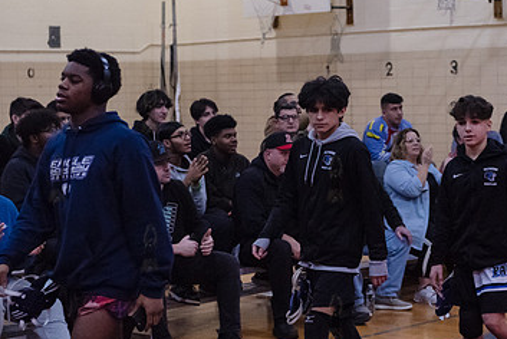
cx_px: 335
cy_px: 177
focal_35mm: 92
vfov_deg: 14.9
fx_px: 1297
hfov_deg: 22.0
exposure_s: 1/400
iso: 8000
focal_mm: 56
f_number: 3.2
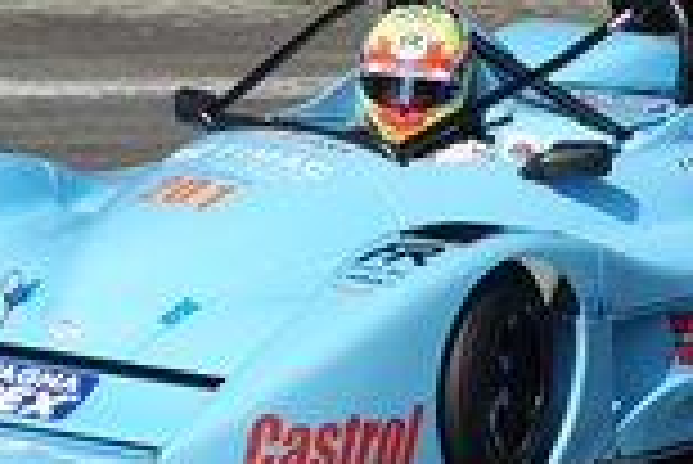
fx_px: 17996
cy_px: 239
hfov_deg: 2.2
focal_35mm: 934
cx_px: 630
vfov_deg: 1.5
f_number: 5
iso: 100
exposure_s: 1/800
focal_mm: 117.29
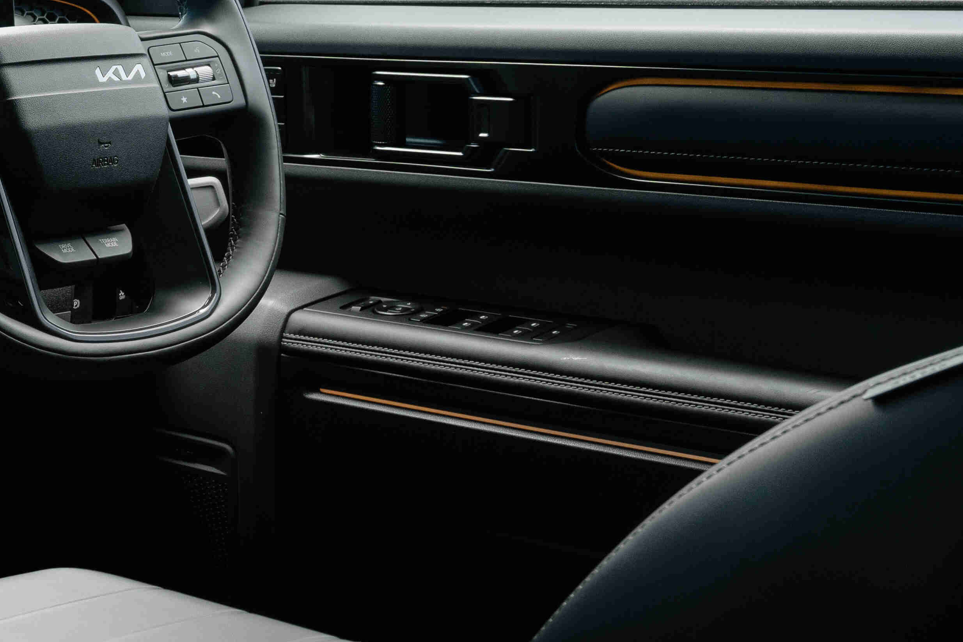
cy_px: 221
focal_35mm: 88
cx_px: -243
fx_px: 2354
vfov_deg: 15.5
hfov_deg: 21.2
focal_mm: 31
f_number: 9
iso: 640
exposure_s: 1/15
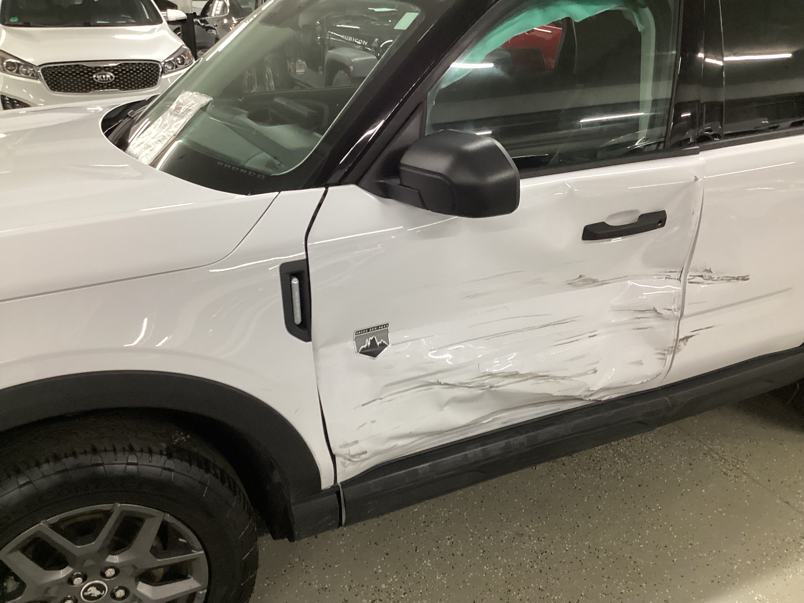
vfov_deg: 45.4
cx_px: 402
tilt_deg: -24.5
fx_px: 720
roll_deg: -1.1
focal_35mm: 31
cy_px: 302
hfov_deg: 58.4
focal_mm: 3.3
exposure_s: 1/50
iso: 200
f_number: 2.4
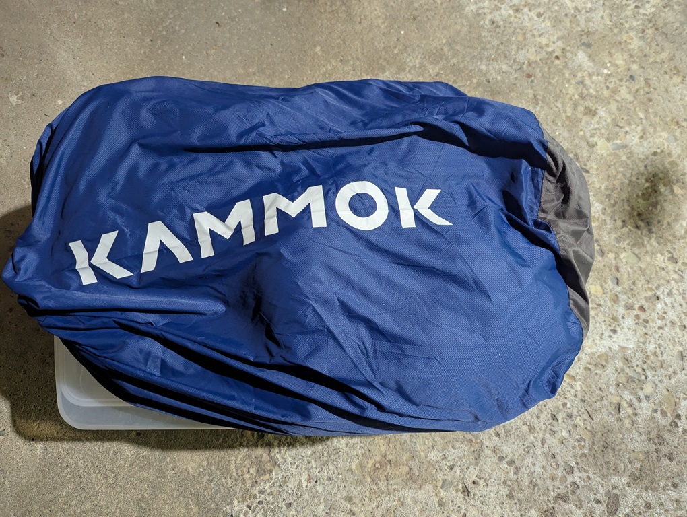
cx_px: 344
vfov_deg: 56.9
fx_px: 477
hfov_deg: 71.5
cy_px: 258
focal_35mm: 24
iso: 741
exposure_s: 1/42.6
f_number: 1.85
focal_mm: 6.81
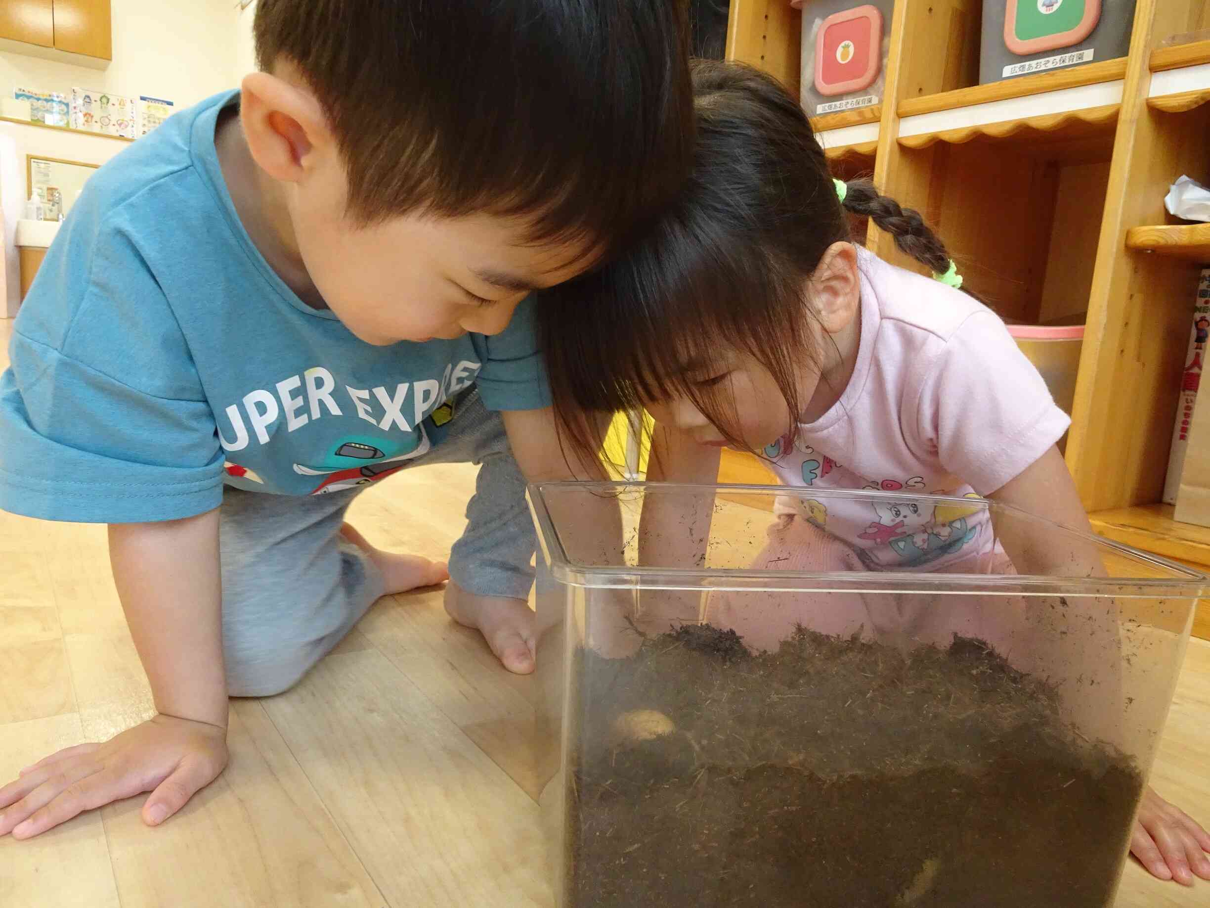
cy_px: 454
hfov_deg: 71.6
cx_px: 605
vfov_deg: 56.8
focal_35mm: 24
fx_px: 839
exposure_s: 1/100
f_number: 3.5
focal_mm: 4.1
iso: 640
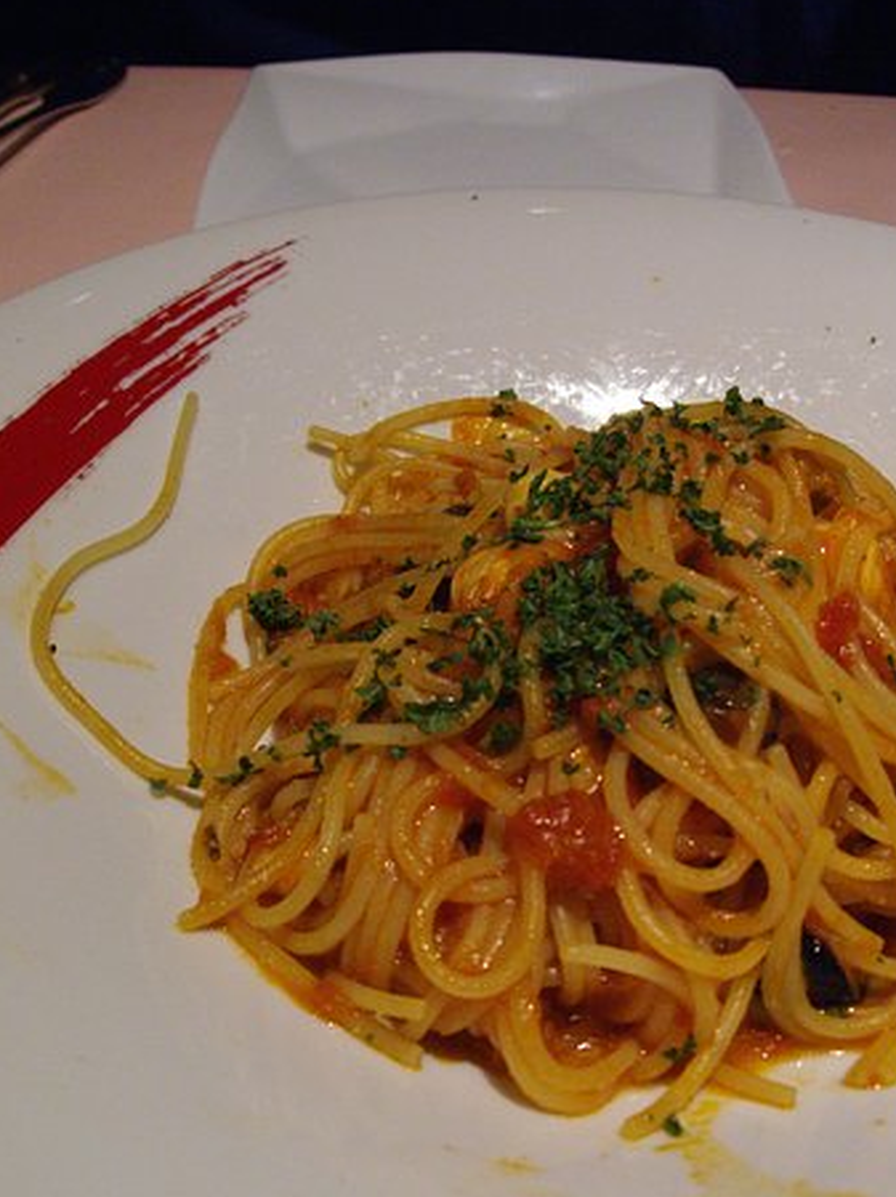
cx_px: 505
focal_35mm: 41
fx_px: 1416
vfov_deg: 45.8
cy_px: 646
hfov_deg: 35.1
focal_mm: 6
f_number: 2.7
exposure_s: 1/80
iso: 320
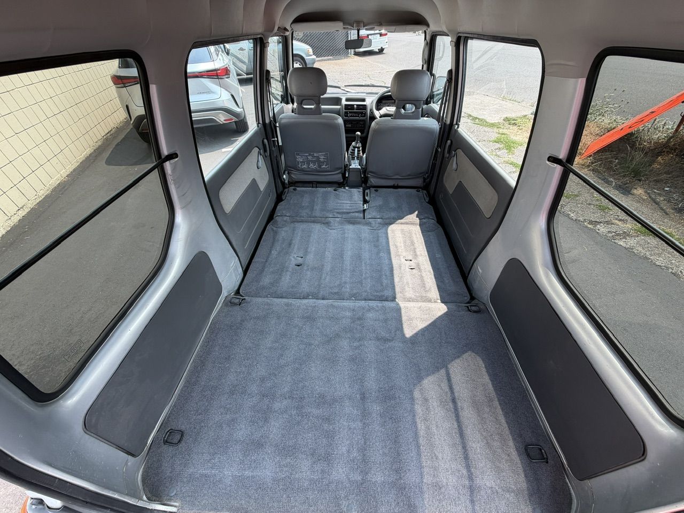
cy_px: 256
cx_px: 342
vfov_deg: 85.7
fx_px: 277
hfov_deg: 102.1
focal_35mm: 14
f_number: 2.2
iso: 40
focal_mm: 2.22
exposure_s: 1/178
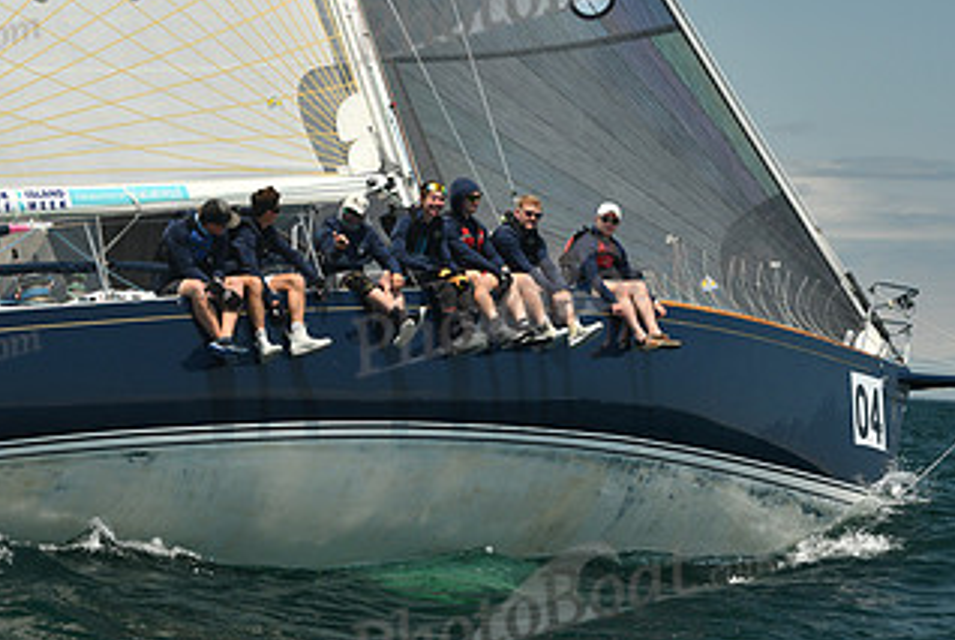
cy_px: 185
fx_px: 4596
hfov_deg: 11.8
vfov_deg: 8.0
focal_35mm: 173
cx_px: 198
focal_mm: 95
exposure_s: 1/640
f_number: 8
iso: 320
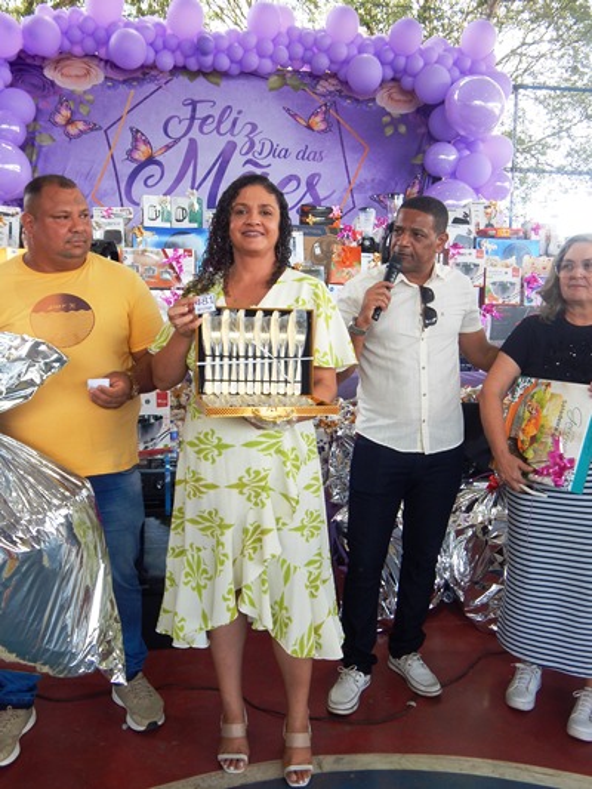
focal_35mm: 31
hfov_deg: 45.5
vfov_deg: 58.3
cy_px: 394
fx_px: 707
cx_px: 296
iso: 125
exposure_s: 1/100
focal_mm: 5.6
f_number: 3.2
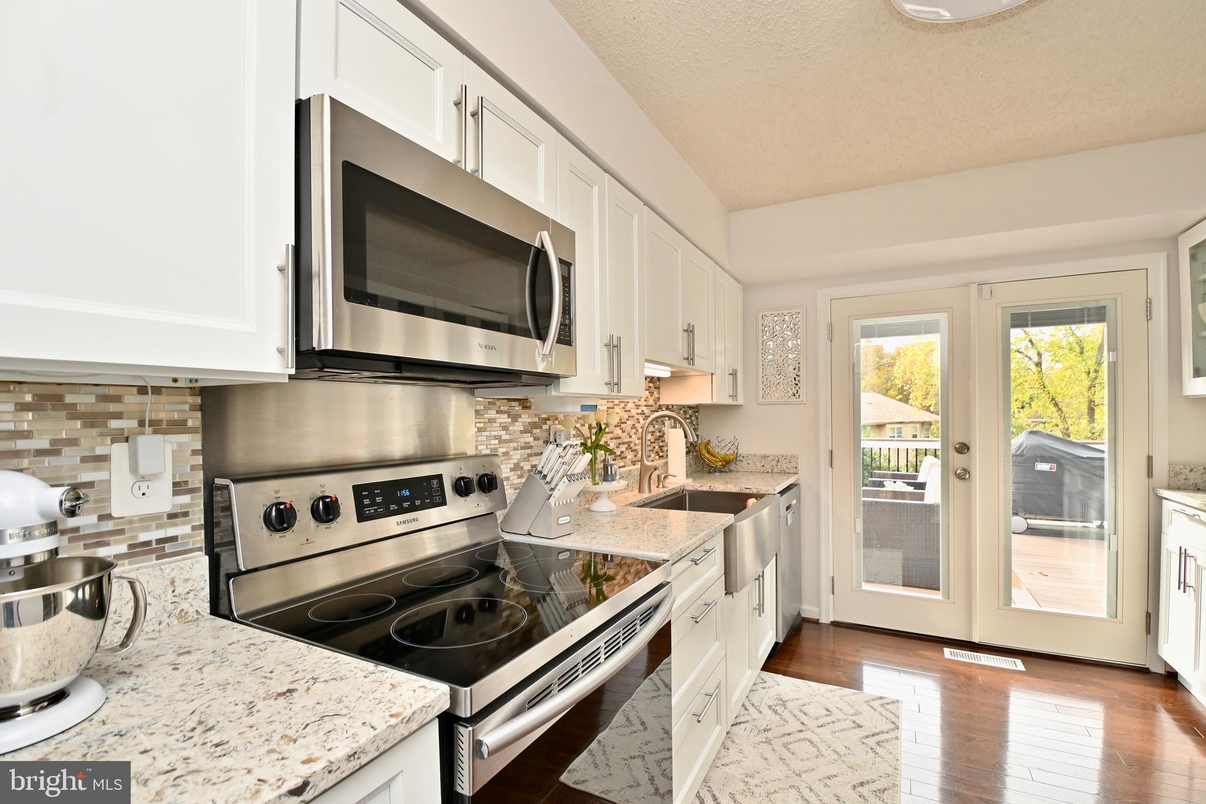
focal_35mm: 15
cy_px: 402
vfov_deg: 77.3
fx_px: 502
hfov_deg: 100.4
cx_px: 603
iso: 200
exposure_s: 1/60
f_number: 7.1
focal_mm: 10
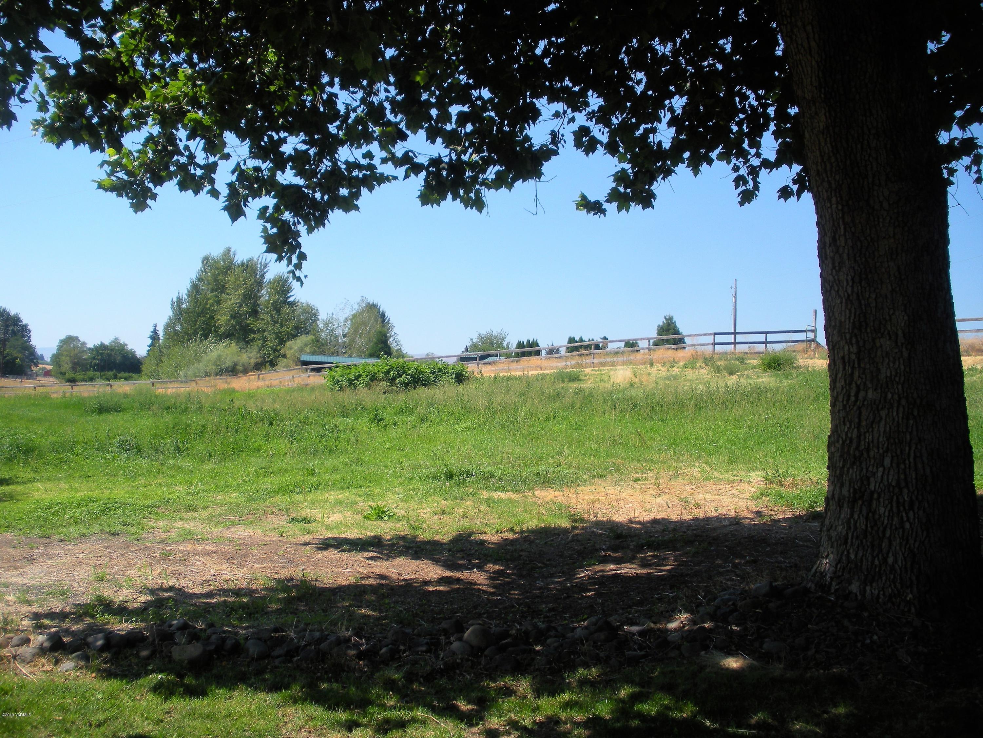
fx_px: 1022
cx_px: 492
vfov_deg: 39.7
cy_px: 369
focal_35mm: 36
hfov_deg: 51.4
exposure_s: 1/498
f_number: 3.5
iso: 64
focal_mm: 6.3
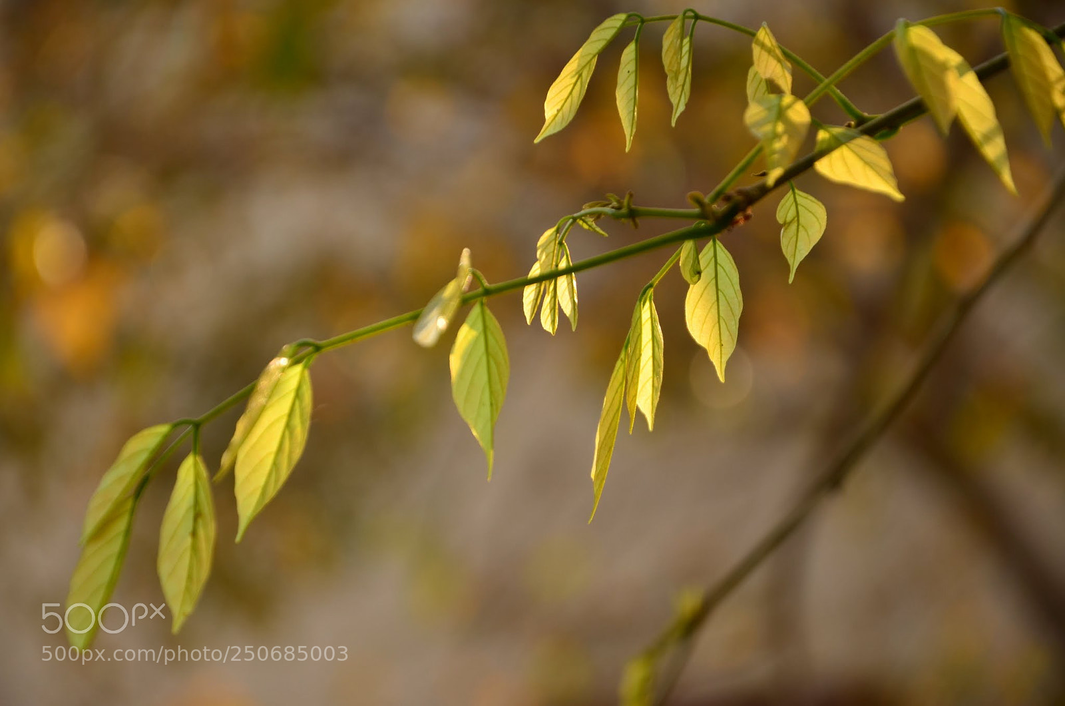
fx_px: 4650
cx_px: 532
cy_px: 353
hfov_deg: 13.1
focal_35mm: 158
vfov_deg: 8.7
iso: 200
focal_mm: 105
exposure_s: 1/400
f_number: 5.6
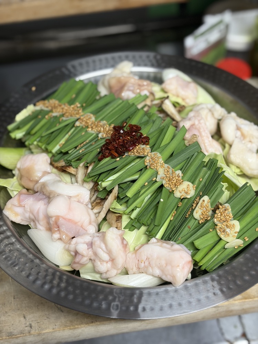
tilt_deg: -50.8
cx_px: 129
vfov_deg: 36.8
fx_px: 517
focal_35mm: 52
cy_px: 172
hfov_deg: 28.0
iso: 100
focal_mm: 5.96
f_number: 1.6
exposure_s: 1/50
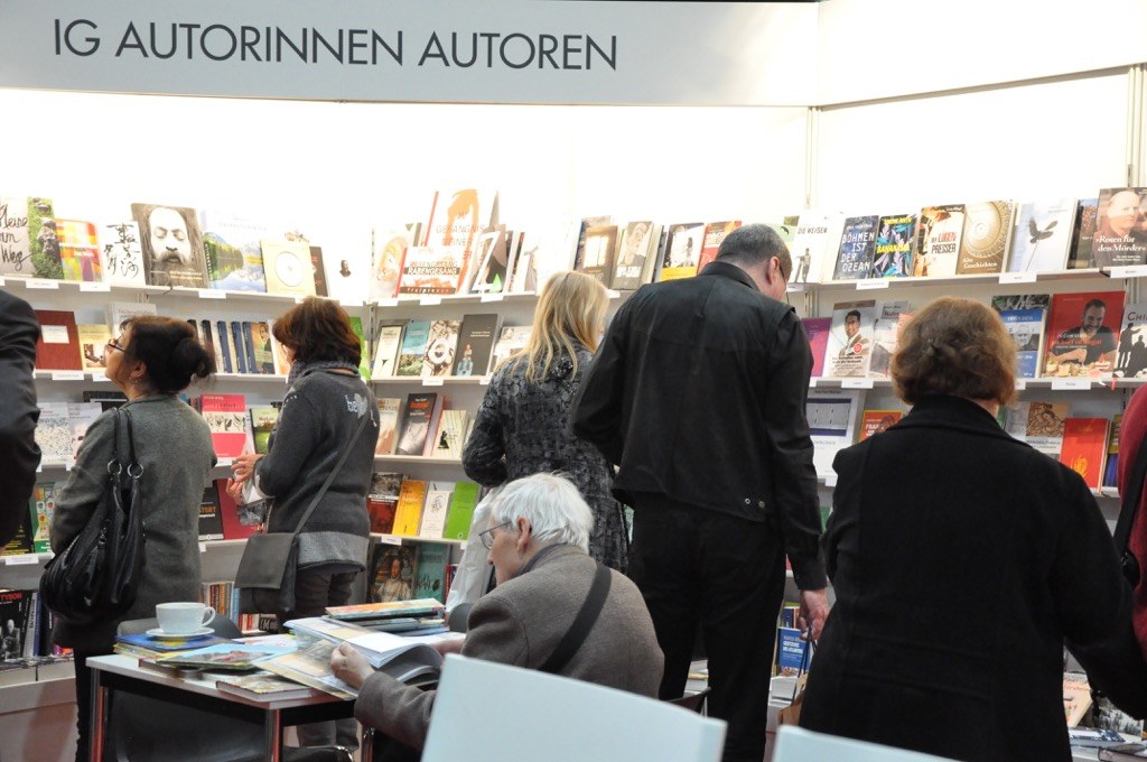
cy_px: 381
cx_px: 574
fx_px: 1909
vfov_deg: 22.6
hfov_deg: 33.4
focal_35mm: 60
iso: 3200
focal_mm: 40
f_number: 4.5
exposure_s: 1/100
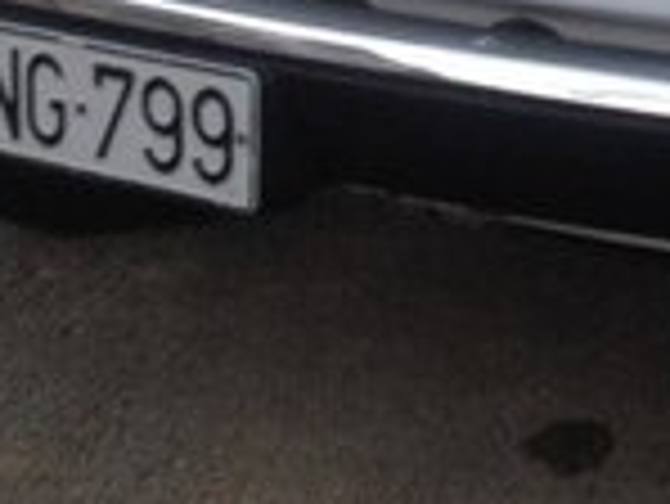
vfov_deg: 9.9
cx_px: 998
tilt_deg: -8.5
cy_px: -205
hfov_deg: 12.8
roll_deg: -1.7
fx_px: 2828
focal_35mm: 146
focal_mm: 4.12
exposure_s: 1/20
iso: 80
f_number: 2.4
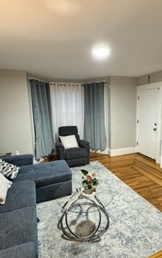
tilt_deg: -8.5
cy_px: 129
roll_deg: +1.1
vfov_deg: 82.2
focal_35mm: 21
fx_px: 148
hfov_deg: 57.2
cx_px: 91
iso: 500
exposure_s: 1/60
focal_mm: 2.22
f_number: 2.2
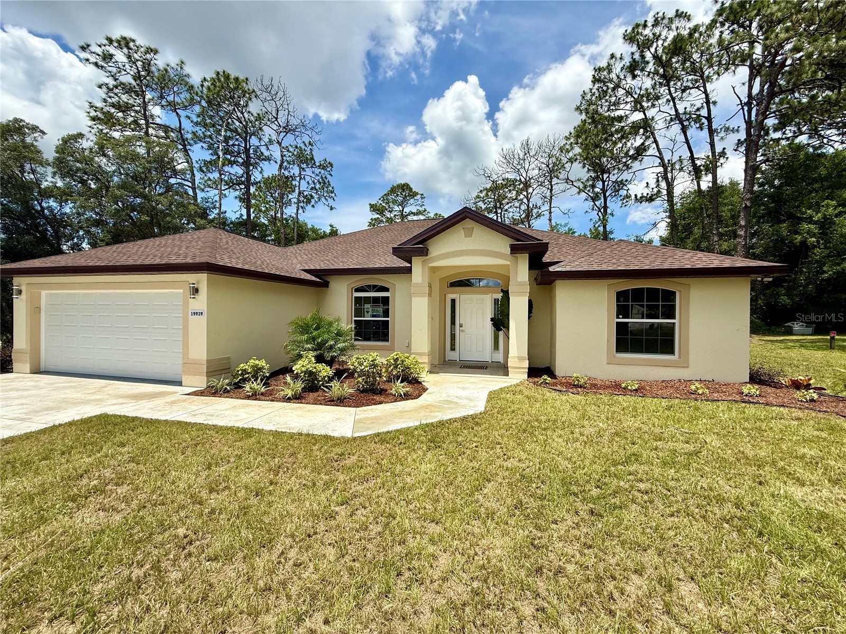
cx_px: 423
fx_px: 342
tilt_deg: +0.9
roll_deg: -0.4
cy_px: 317
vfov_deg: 85.7
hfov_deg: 102.1
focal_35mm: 14
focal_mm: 2.22
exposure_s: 1/2410
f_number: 2.2
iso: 50
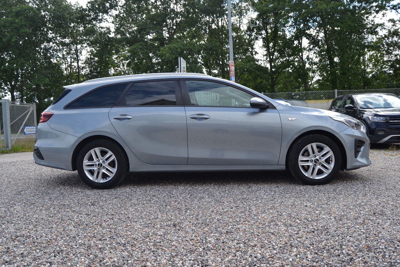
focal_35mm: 28
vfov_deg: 45.7
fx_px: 317
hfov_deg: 64.6
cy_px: 134
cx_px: 200
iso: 100
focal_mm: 19
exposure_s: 1/200
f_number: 7.1
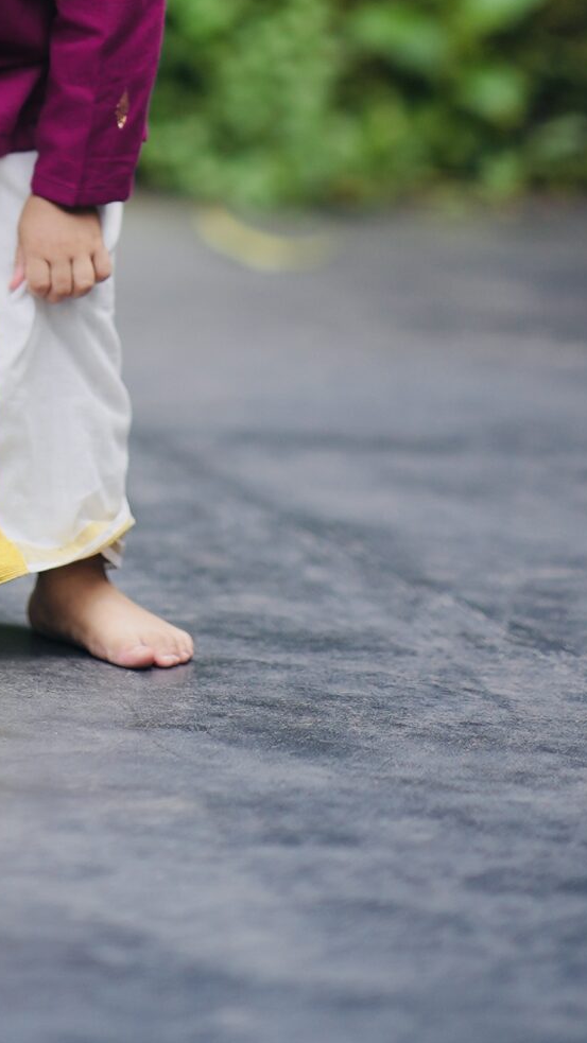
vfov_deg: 9.2
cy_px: -211
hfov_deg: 5.2
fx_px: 6419
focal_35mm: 232
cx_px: -190
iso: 200
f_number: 1.4
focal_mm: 85
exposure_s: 1/4000
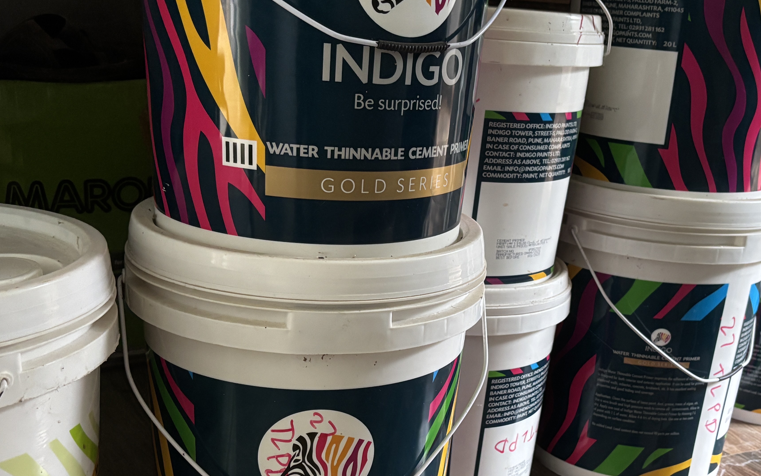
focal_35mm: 46
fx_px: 954
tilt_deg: -18.2
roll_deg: -5.8
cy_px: 324
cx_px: 446
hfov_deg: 43.3
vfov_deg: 27.8
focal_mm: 5.96
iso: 500
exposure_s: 1/59
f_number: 1.6
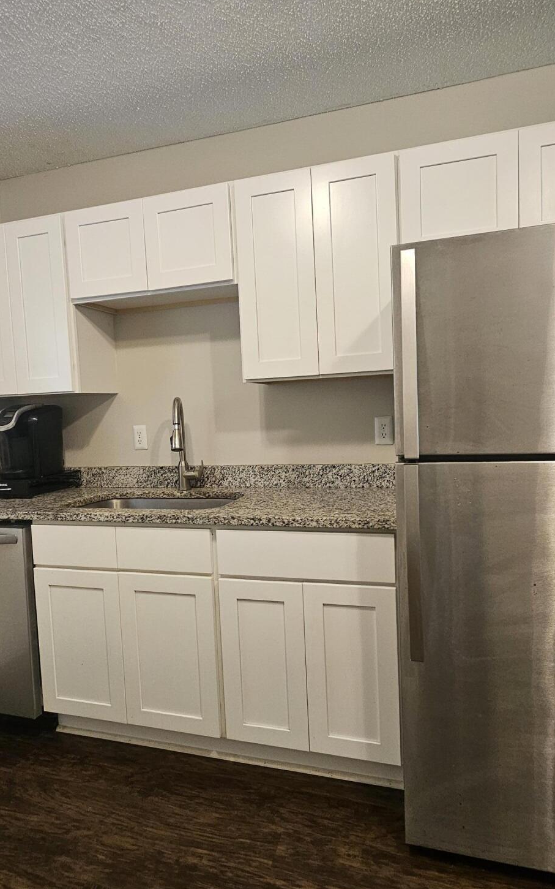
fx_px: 460
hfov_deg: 62.2
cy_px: 439
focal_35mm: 19
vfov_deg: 88.0
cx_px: 281
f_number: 2.2
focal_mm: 2.2
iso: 320
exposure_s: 1/60
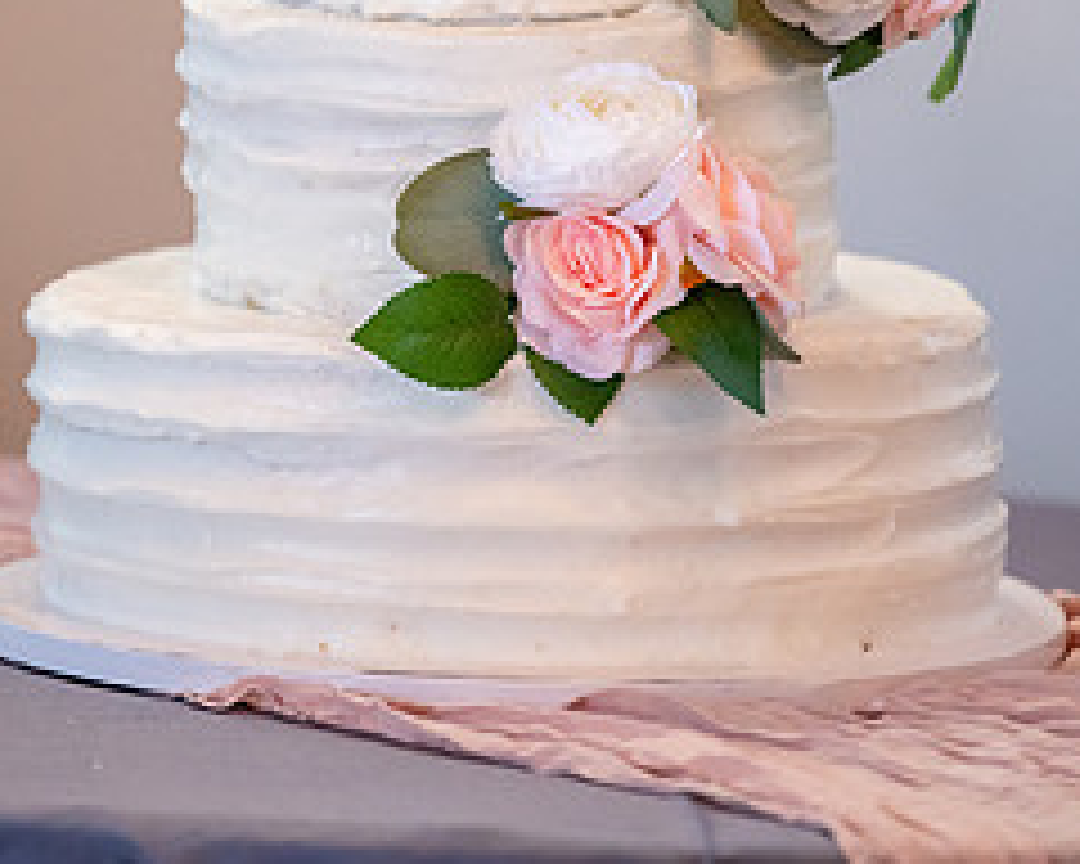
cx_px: 526
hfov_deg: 5.4
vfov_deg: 4.3
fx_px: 11475
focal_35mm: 359
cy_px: -18
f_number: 2.8
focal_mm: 170
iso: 3200
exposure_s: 1/320
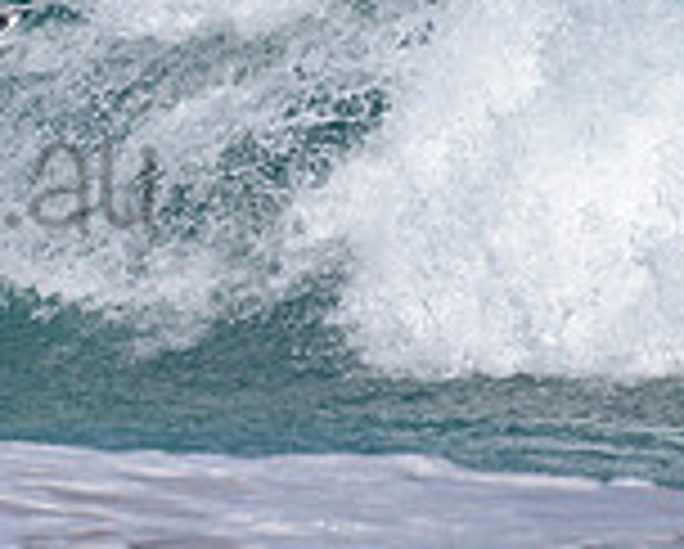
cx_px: -24
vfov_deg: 0.7
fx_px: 44533
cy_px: -17
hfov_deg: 0.9
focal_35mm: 2197
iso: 90
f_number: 5.6
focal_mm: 500
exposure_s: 1/2000
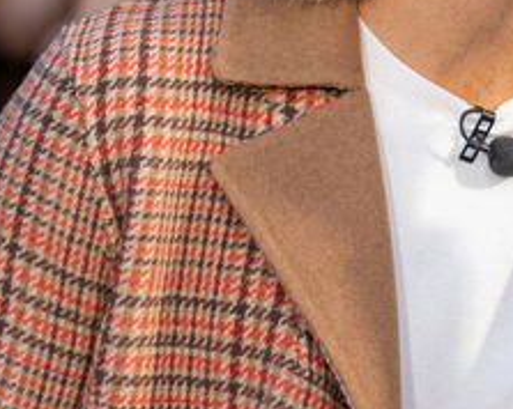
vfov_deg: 7.2
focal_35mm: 213
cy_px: -79
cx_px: 485
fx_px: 3231
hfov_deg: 9.0
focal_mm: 63.3
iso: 160
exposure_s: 1/400
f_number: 2.8
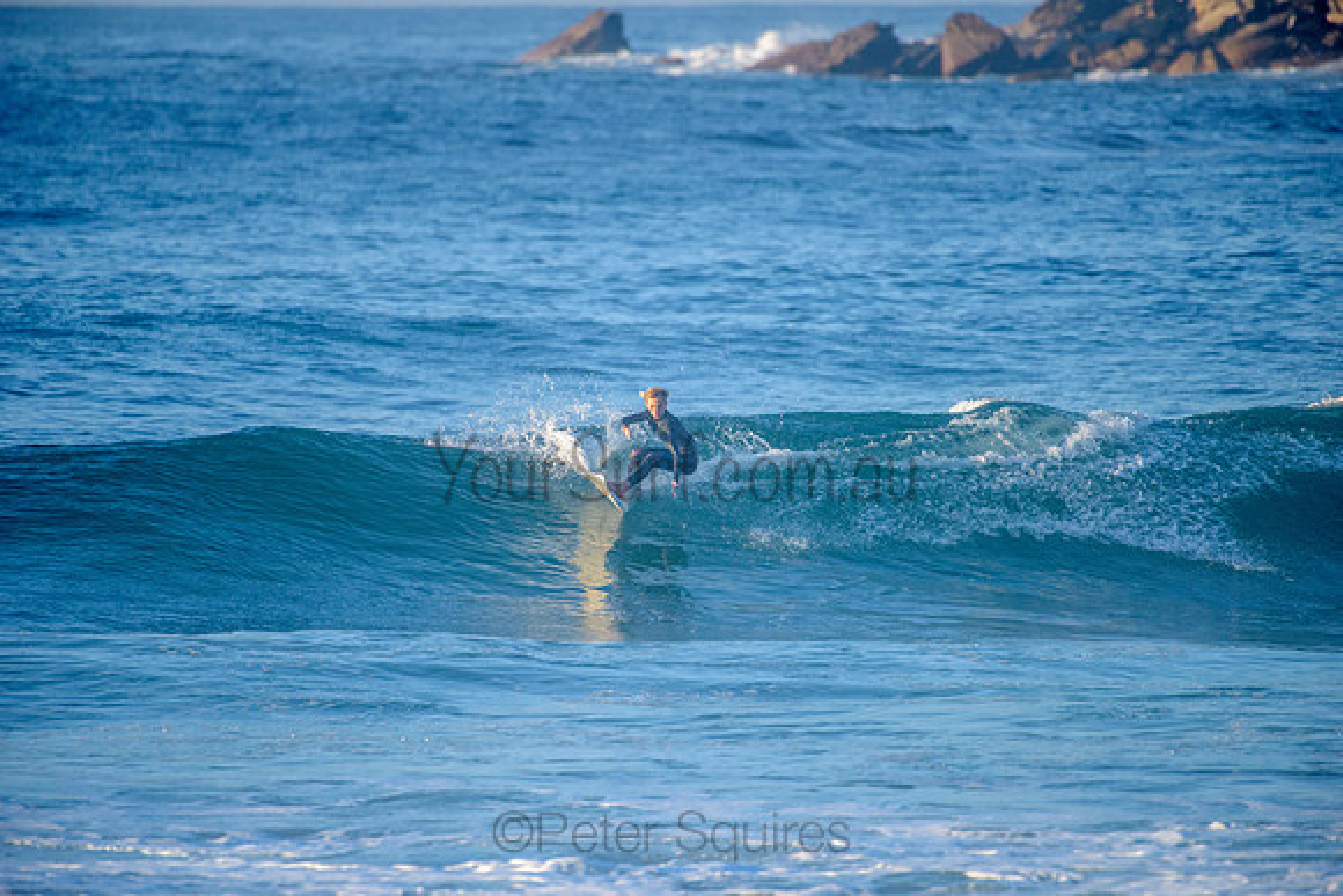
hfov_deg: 4.1
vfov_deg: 2.8
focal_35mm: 500
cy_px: 448
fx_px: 18656
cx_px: 672
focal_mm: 500
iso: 560
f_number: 5.6
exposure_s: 1/2000
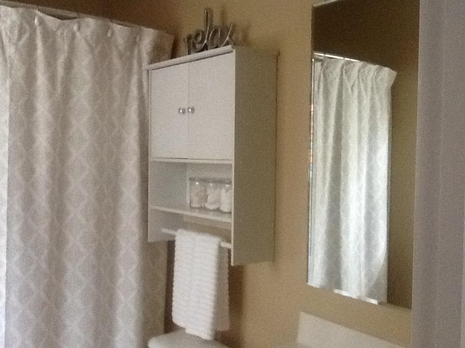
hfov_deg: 42.9
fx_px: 591
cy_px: 174
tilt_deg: -1.4
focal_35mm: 44
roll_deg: -1.4
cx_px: 232
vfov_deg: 32.9
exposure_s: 1/33
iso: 250
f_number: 2.4
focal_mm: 2.03
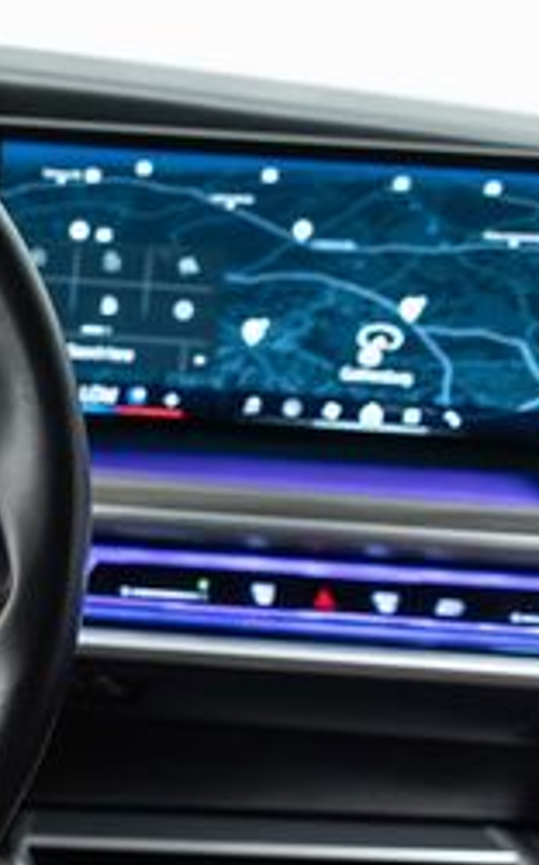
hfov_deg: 15.2
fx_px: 1718
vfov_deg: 28.0
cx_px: -460
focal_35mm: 73
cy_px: 590
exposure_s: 1/40
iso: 640
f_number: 3.2
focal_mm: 28
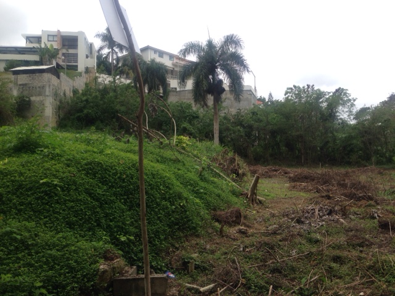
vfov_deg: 42.9
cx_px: 198
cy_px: 148
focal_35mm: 33
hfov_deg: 55.4
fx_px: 377
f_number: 2.4
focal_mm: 4.12
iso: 50
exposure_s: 1/985
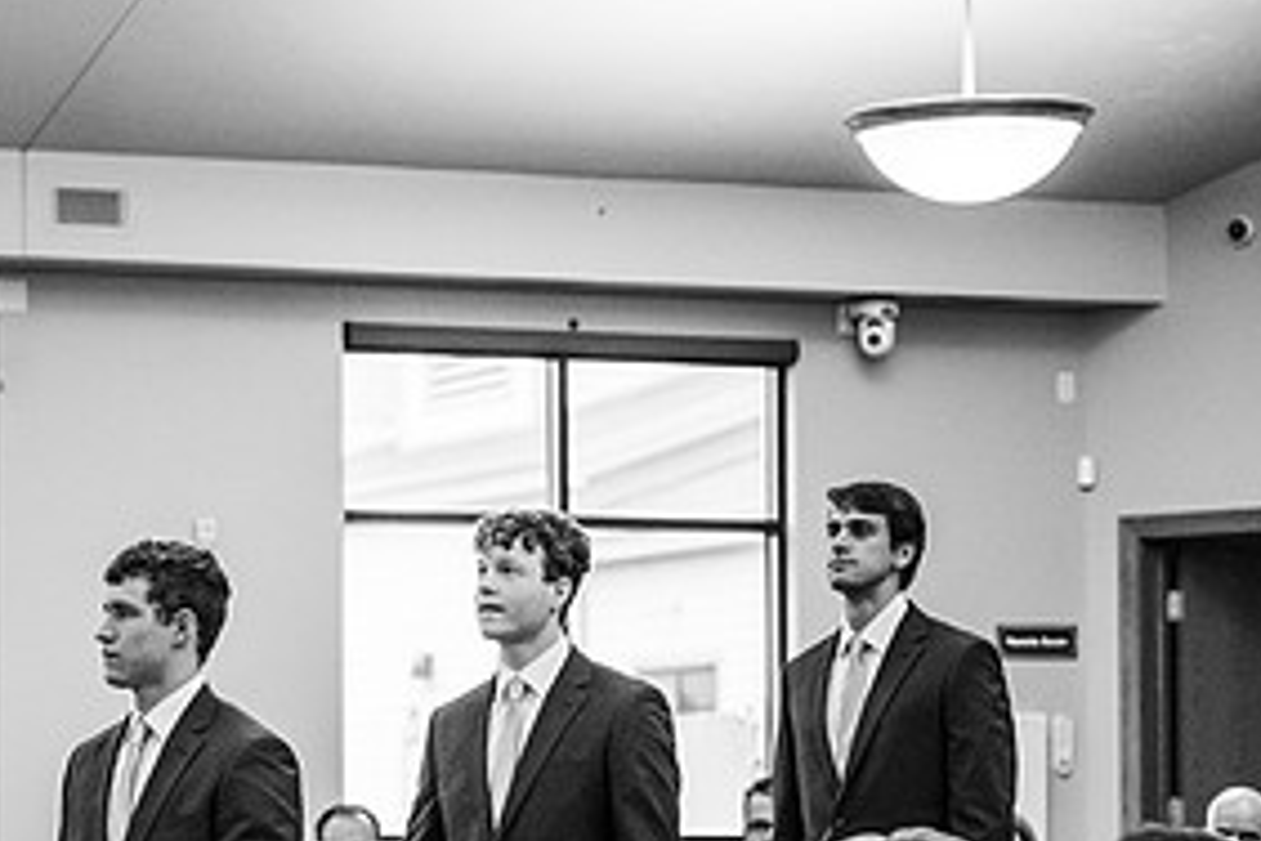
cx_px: 89
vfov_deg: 9.5
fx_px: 5044
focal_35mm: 144
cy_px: 796
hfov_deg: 14.1
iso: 2000
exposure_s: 1/250
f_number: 2.8
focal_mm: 70
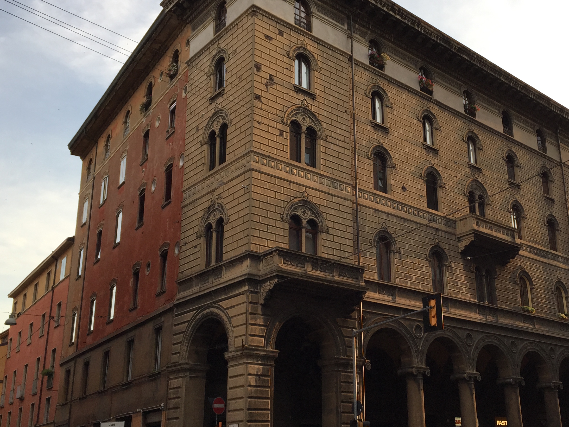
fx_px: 658
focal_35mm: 40
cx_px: 350
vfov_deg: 35.9
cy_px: 244
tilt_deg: +18.3
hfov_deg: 46.4
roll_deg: +0.5
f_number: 2.2
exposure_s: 1/439
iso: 32
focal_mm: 4.15
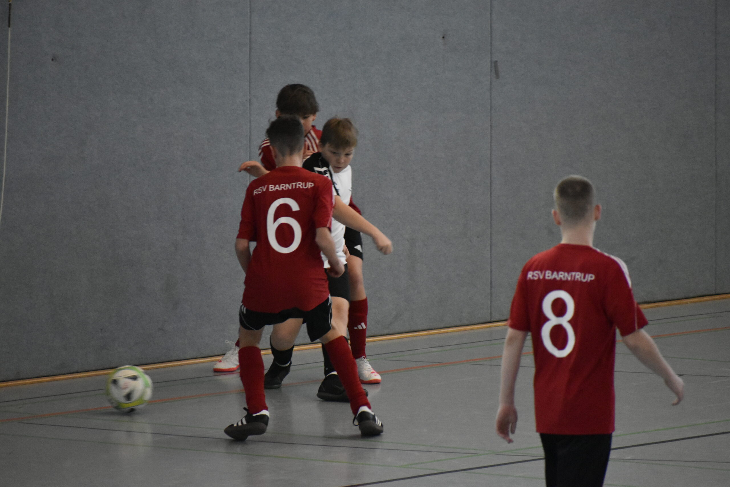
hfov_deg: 5.1
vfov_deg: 3.4
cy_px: 244
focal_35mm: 405
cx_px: 365
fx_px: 8212
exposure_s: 1/250
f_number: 6.3
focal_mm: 270
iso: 5000
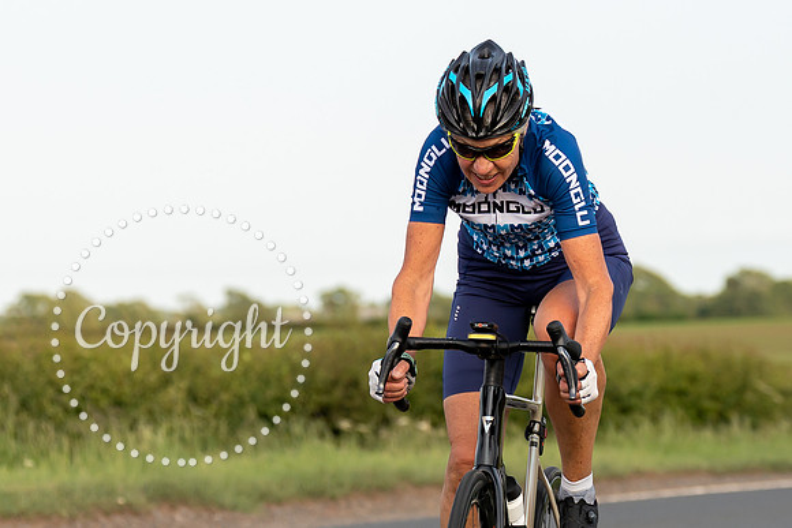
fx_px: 5434
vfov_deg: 5.6
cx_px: 465
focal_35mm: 247
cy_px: 288
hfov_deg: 8.3
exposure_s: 1/1000
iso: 160
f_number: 3.5
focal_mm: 95
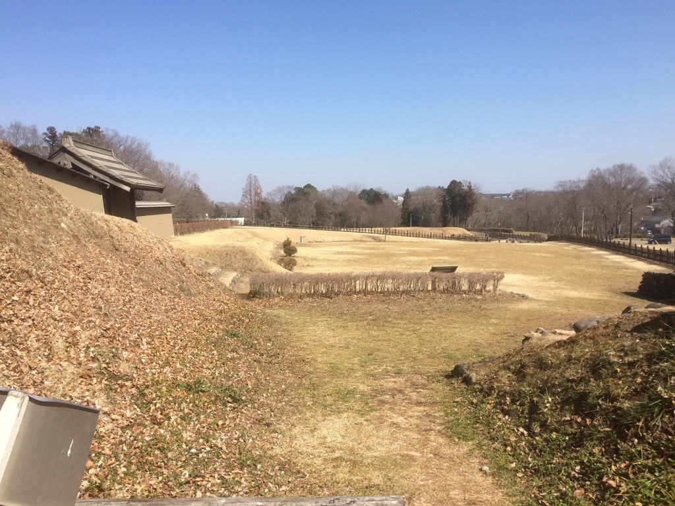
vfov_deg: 48.2
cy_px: 253
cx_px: 338
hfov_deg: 61.7
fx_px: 565
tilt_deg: -5.1
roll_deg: +2.3
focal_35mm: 29
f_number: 2.2
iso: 32
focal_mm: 4.15
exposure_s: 1/2160
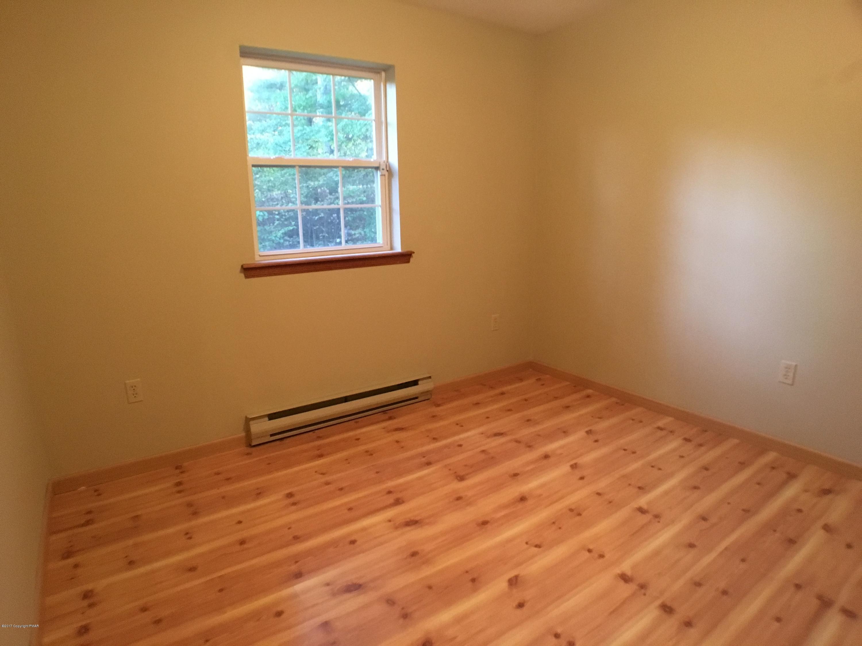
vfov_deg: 48.2
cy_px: 323
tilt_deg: -13.9
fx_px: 722
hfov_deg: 61.7
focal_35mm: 29
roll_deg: +2.0
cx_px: 431
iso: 250
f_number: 2.2
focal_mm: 4.15
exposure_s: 1/15
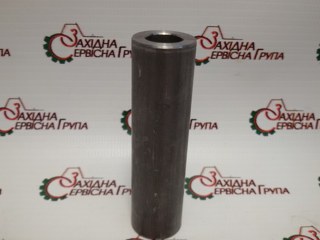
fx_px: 323
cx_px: 160
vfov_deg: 40.7
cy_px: 122
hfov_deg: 52.6
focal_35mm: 35
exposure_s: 1/100
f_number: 2.4
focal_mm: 2.93
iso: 50
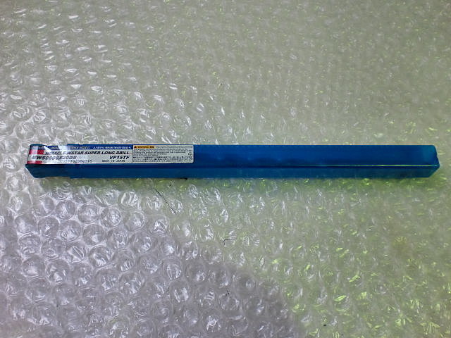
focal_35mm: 35
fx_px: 456
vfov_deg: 40.7
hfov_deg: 52.6
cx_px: 226
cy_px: 169
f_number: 3.1
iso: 125
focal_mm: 6.3
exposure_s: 1/60
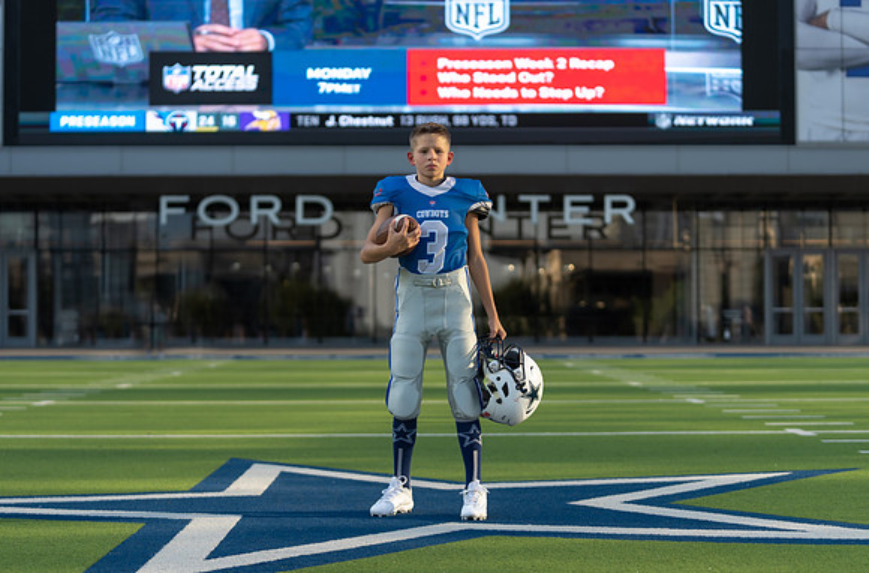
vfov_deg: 18.1
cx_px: 435
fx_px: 1801
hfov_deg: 27.1
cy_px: 283
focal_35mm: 75
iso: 100
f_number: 2.8
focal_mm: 71
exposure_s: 1/640
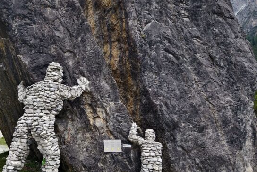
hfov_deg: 47.1
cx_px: 101
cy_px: 66
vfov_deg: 32.5
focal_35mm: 41
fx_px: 293
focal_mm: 8.67
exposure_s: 1/1912
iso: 50
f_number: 1.75
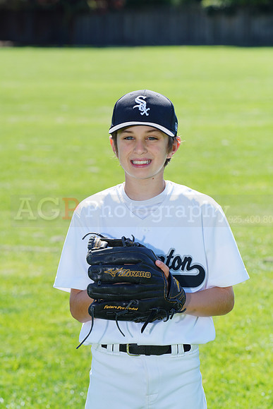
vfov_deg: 11.0
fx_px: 2126
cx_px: 136
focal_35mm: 187
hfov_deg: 7.3
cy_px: 204
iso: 200
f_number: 9
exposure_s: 1/250
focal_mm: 187
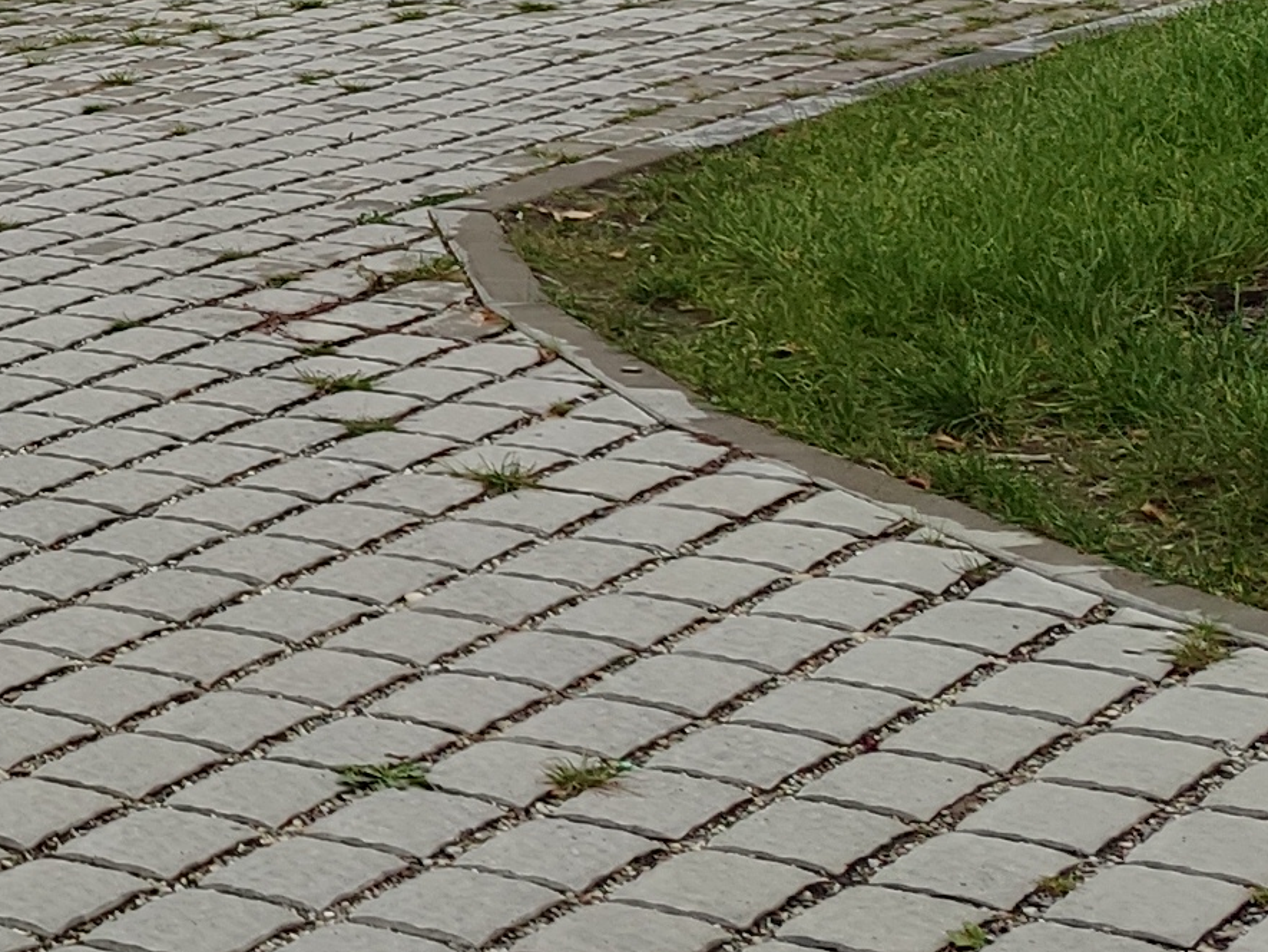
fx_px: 4140
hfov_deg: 14.5
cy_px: -615
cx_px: -1271
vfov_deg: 12.3
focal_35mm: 113
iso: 50
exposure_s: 1/1064
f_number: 1.89
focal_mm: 5.95
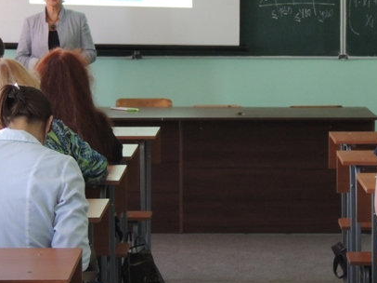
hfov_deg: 14.3
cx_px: 219
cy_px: 74
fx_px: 1502
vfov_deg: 10.7
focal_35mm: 138
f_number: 3.9
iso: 400
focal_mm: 12.4
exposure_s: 1/20
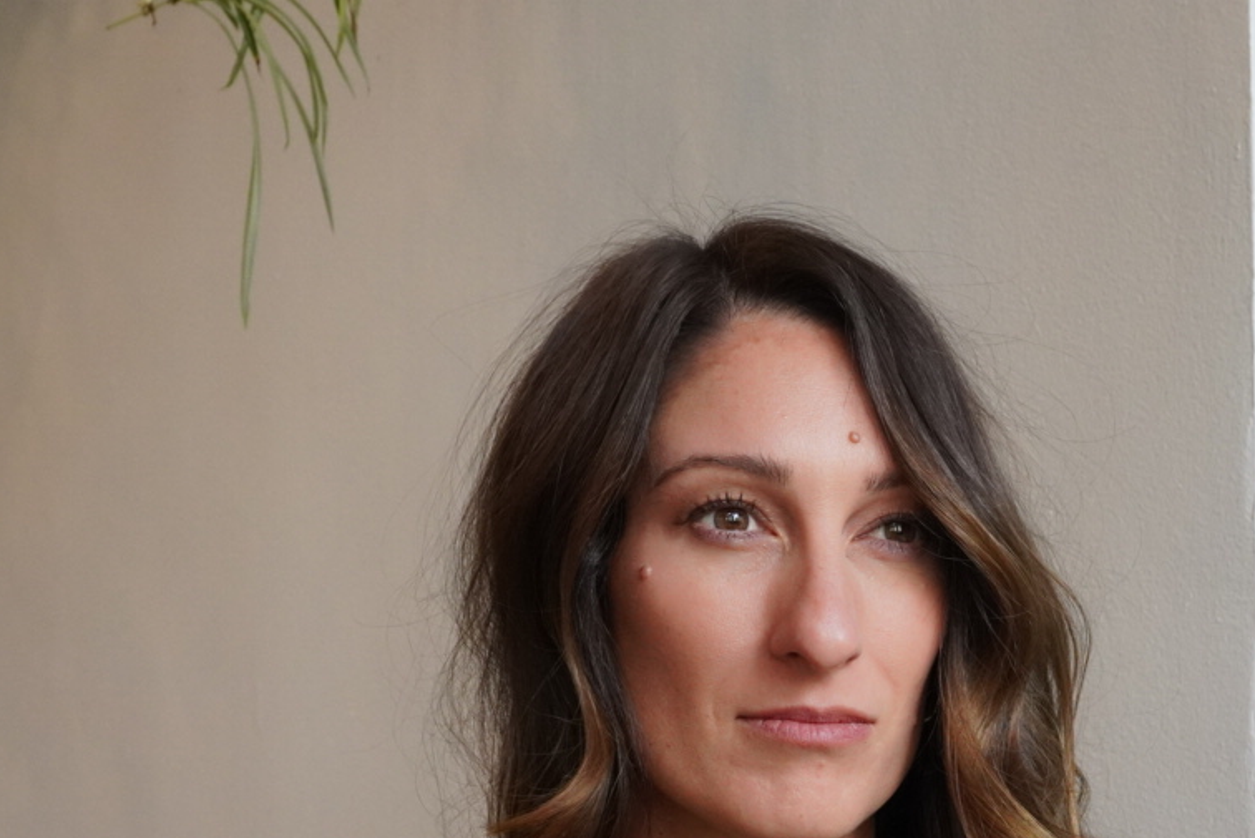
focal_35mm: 77
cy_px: 856
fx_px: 2686
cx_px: 946
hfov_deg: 26.0
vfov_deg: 17.3
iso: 1250
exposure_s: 1/125
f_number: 6.3
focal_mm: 24
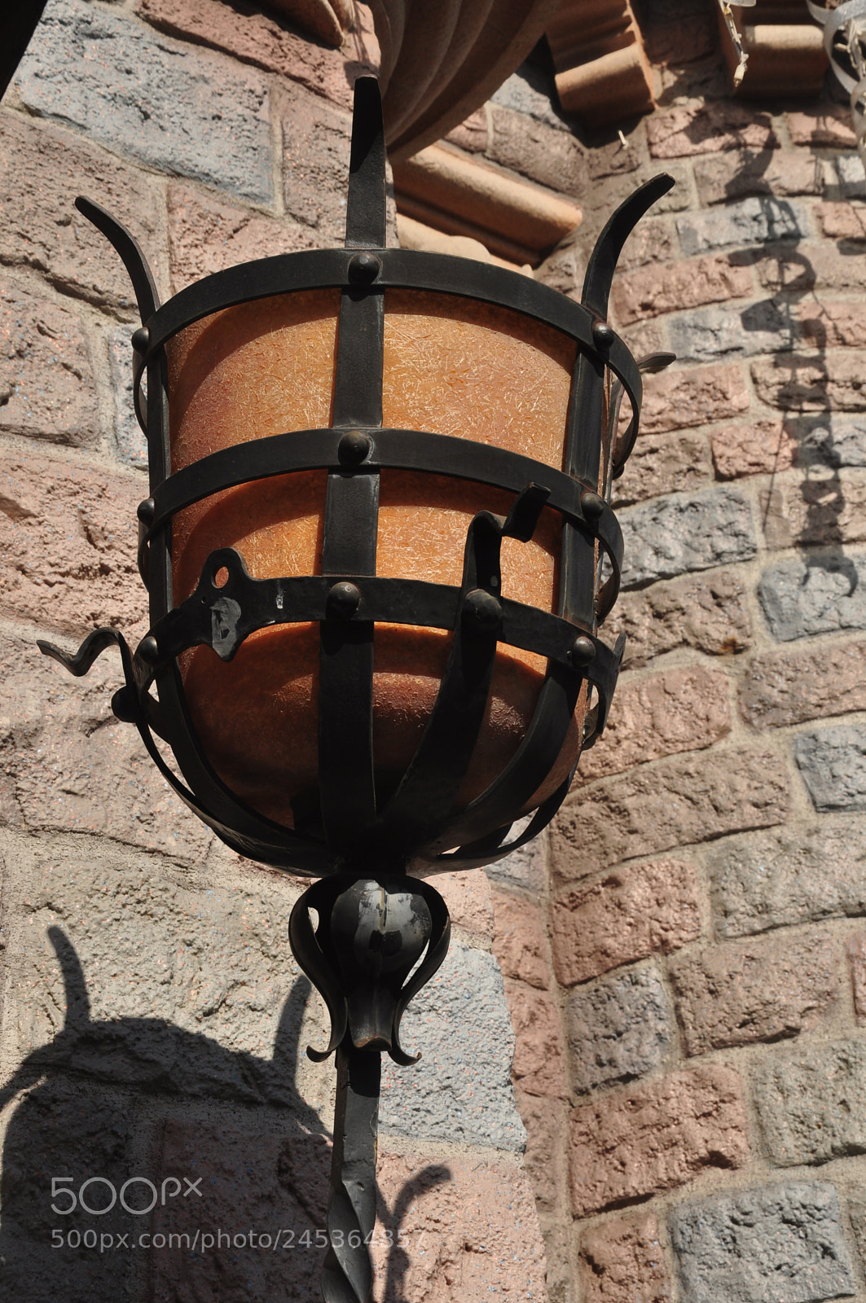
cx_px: 433
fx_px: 2279
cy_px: 652
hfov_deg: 21.5
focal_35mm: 63
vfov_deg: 31.9
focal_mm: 42
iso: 200
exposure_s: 1/500
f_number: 11
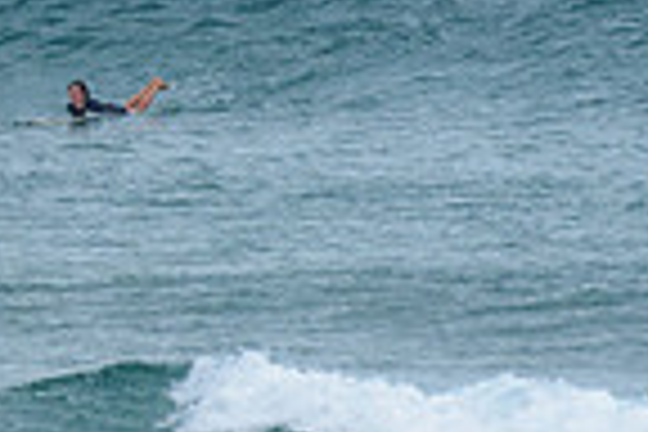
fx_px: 44403
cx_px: -642
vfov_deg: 0.6
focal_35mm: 2467
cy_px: 6
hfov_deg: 0.8
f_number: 5.6
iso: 320
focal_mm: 500
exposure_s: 1/2000
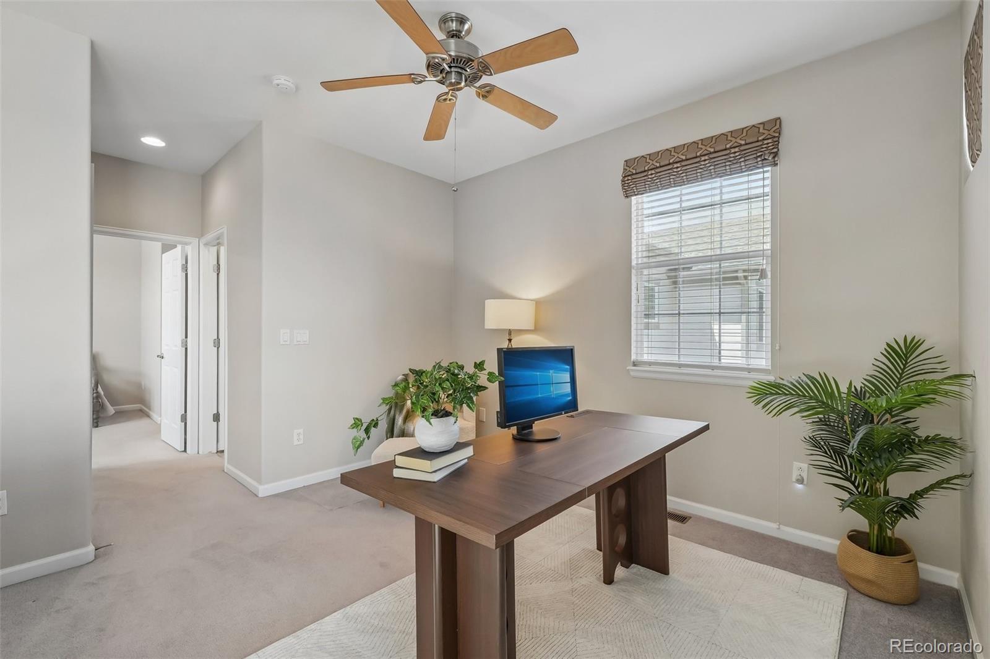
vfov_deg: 77.3
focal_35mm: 15
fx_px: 412
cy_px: 330
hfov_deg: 100.4
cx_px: 495
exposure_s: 1/10
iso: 800
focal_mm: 10
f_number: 8
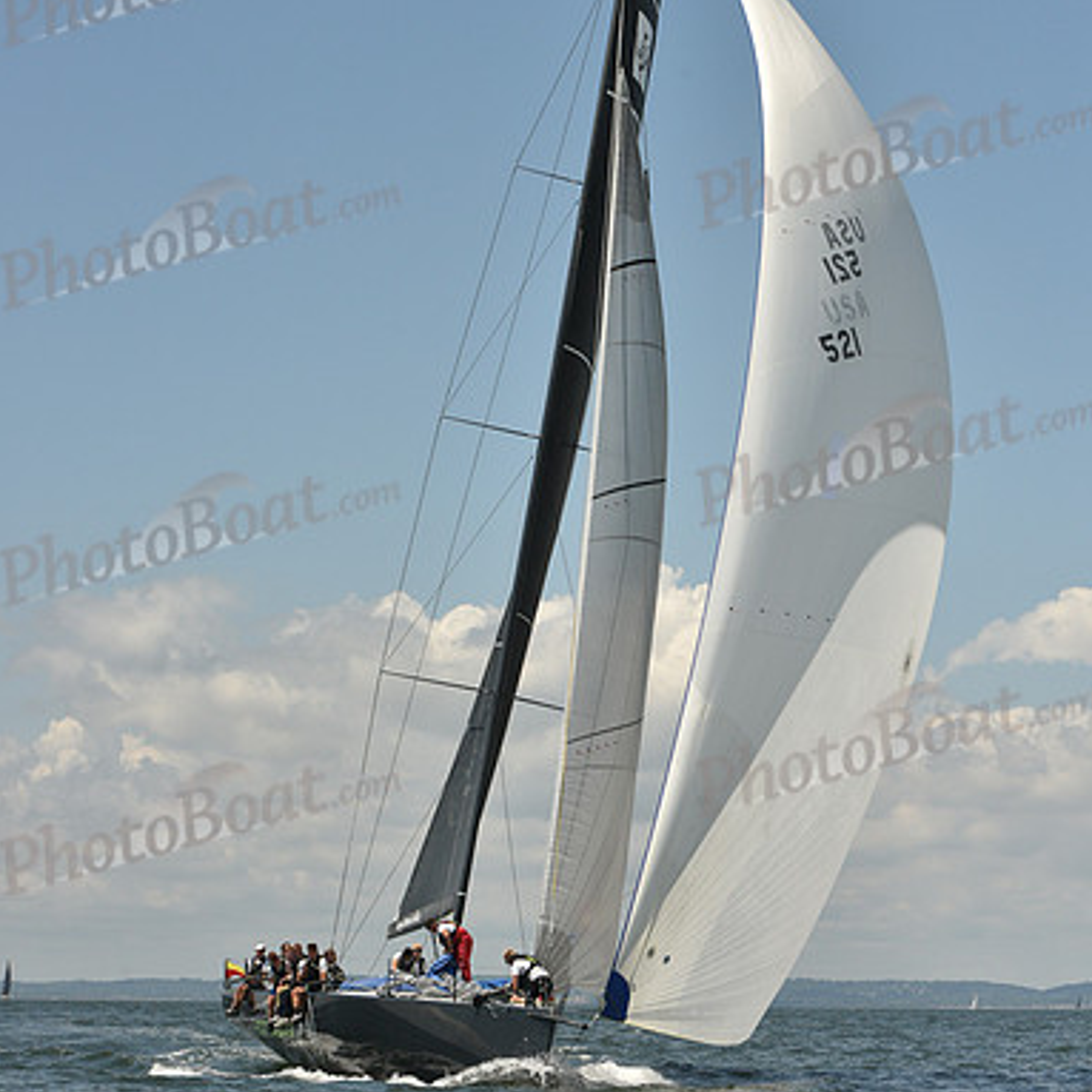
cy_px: 345
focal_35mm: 90
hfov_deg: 19.3
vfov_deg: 19.2
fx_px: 3212
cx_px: 549
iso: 320
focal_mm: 70
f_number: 10
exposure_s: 1/1250
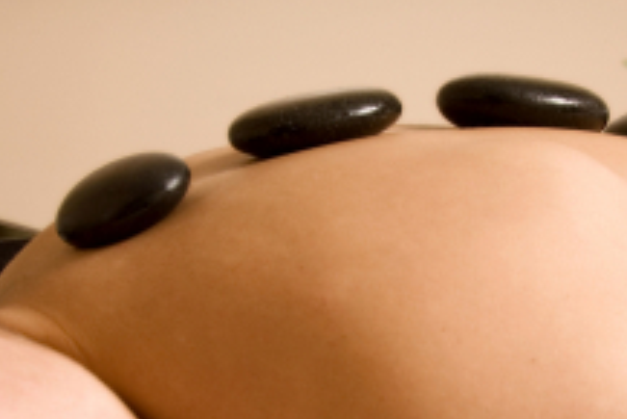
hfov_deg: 22.2
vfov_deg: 15.0
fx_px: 1586
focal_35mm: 91
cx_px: 433
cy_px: 337
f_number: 7.1
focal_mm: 31
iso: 100
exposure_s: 1/250
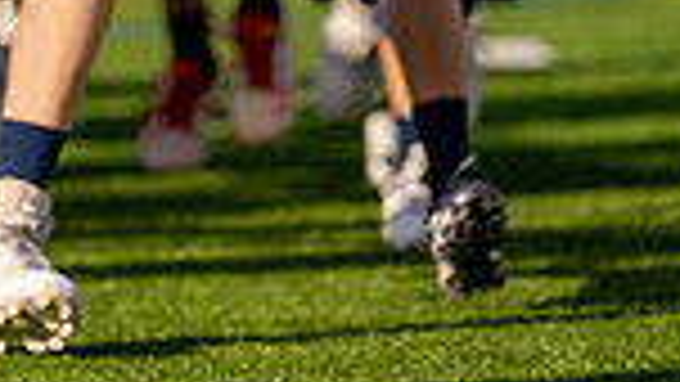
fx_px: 9937
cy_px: -458
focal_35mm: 551
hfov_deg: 3.9
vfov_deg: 2.2
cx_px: -405
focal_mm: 128
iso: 100
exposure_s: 1/2500
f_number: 2.8
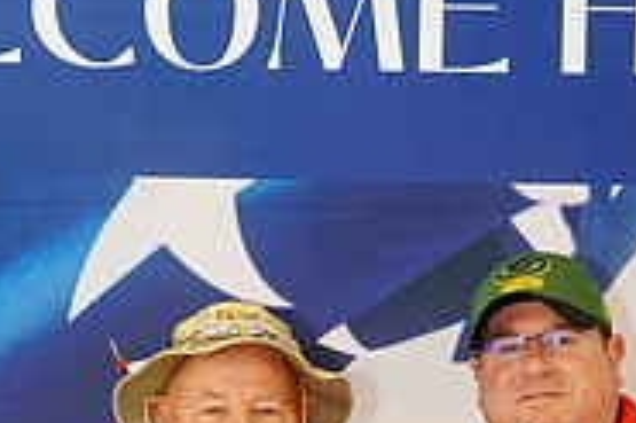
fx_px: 3163
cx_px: 371
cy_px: 750
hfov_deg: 11.5
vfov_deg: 7.4
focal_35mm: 179
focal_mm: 49
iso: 1600
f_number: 8
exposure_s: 1/100
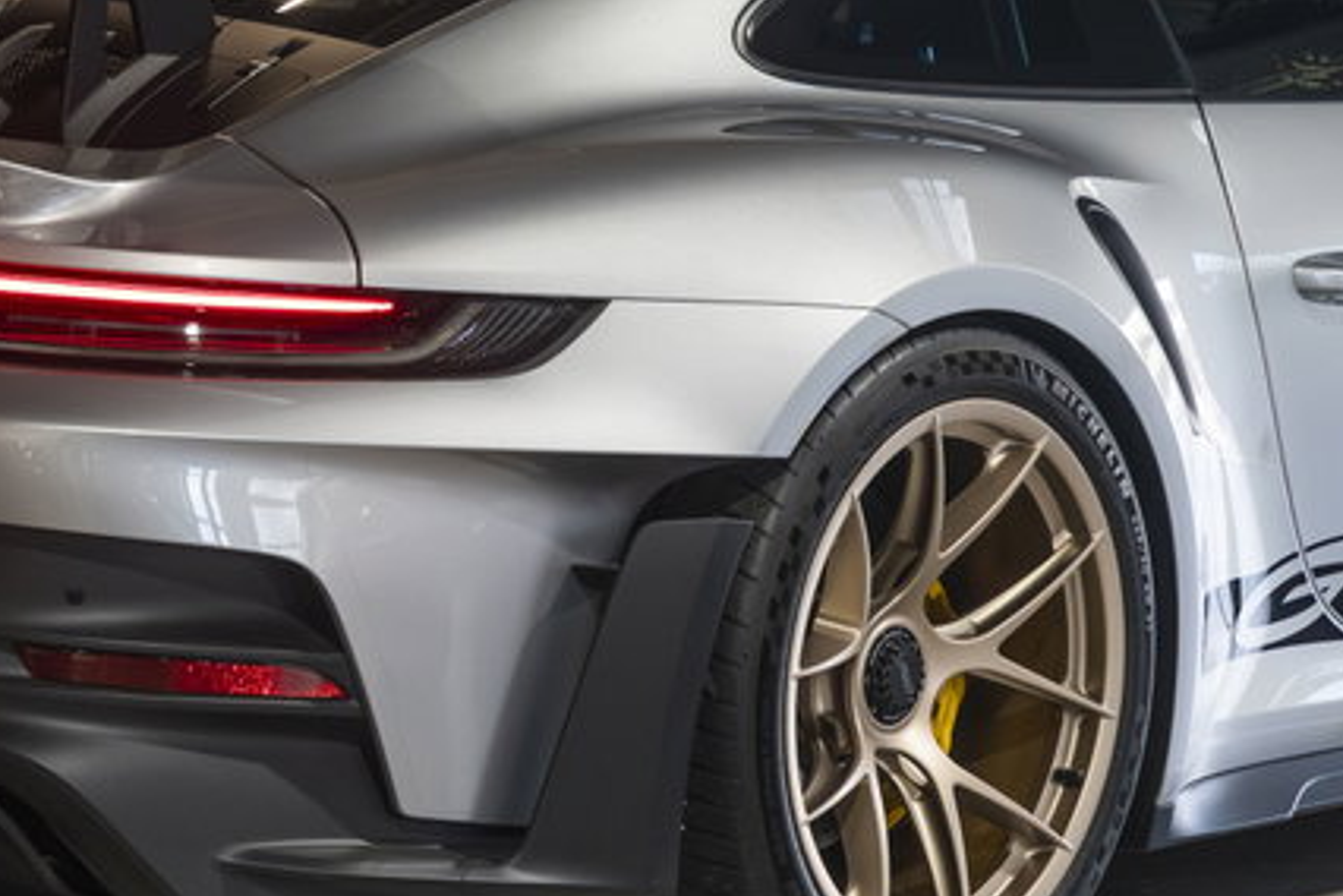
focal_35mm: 189
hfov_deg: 10.8
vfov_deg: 7.3
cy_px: 300
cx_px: 181
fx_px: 7050
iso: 3200
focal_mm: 70
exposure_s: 1/60
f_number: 5
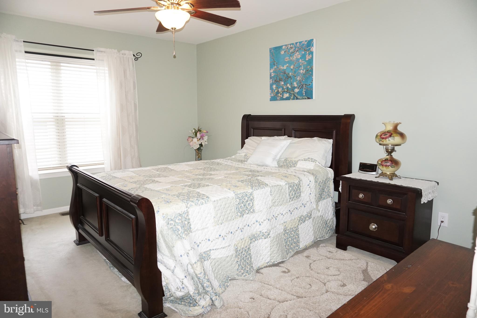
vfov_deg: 53.1
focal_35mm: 24
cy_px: 159
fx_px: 318
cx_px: 238
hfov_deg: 73.7
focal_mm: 16
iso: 800
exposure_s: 1/60
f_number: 3.5
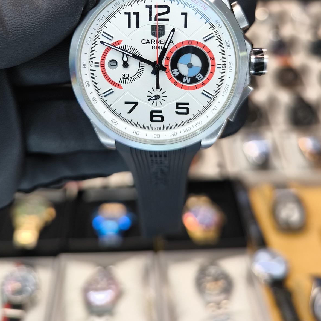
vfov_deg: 42.8
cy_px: 61
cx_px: 160
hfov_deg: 44.9
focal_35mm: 37
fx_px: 388
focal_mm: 6.92
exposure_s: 1/110
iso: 64
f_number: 1.9
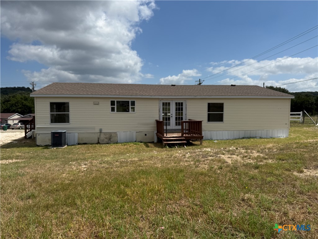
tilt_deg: -2.9
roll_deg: +0.4
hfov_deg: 71.6
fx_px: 220
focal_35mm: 24
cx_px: 159
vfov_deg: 56.8
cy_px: 120
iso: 80
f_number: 1.78
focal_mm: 6.76
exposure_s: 1/14286
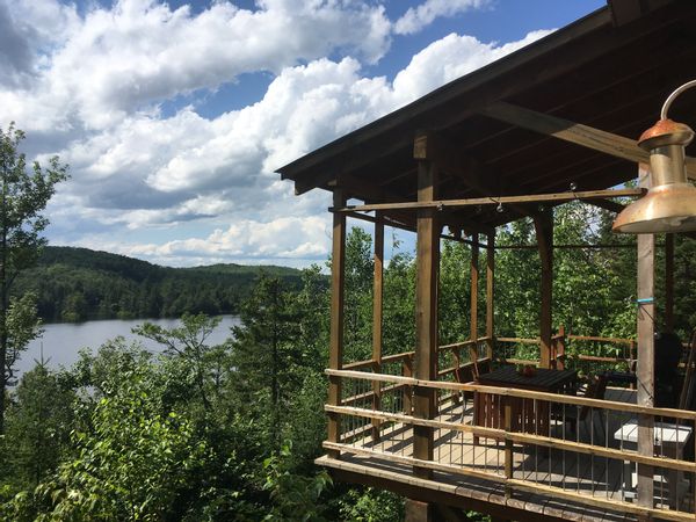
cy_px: 261
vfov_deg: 48.2
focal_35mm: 29
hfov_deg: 61.7
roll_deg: -1.2
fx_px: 583
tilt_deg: +1.5
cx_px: 348
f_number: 2.2
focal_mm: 4.15
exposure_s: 1/2481
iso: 25
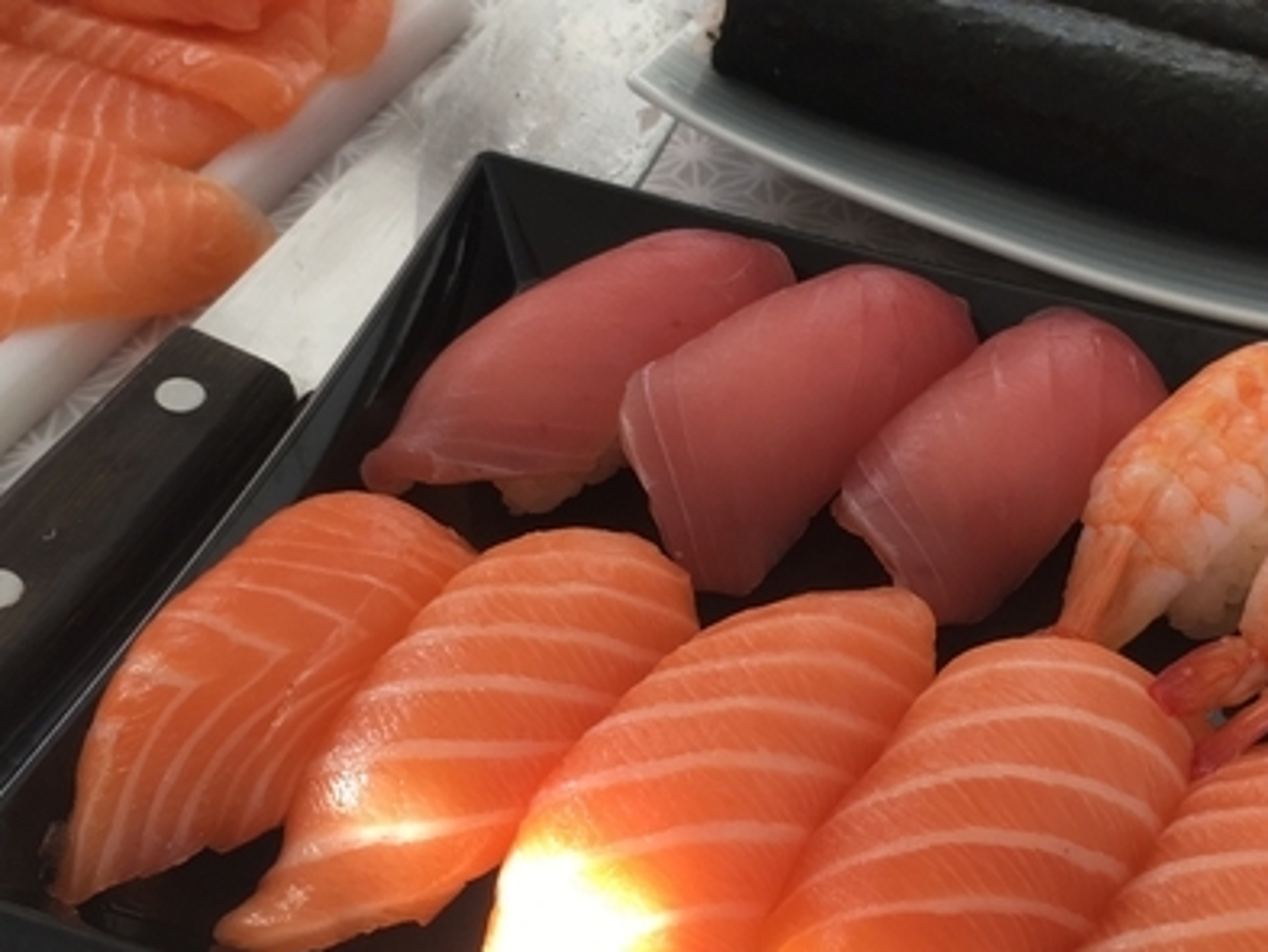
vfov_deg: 24.8
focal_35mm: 59
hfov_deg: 32.5
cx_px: 794
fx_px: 2162
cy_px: 449
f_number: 2.2
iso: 32
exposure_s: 1/50
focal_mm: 4.15
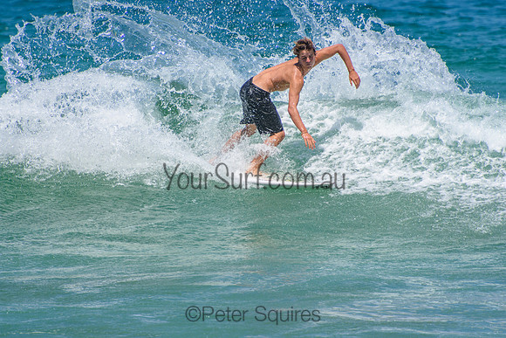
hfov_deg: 3.4
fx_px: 8435
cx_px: 253
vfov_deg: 2.3
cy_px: 169
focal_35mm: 600
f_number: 5.6
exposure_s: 1/2000
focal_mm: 400
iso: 280
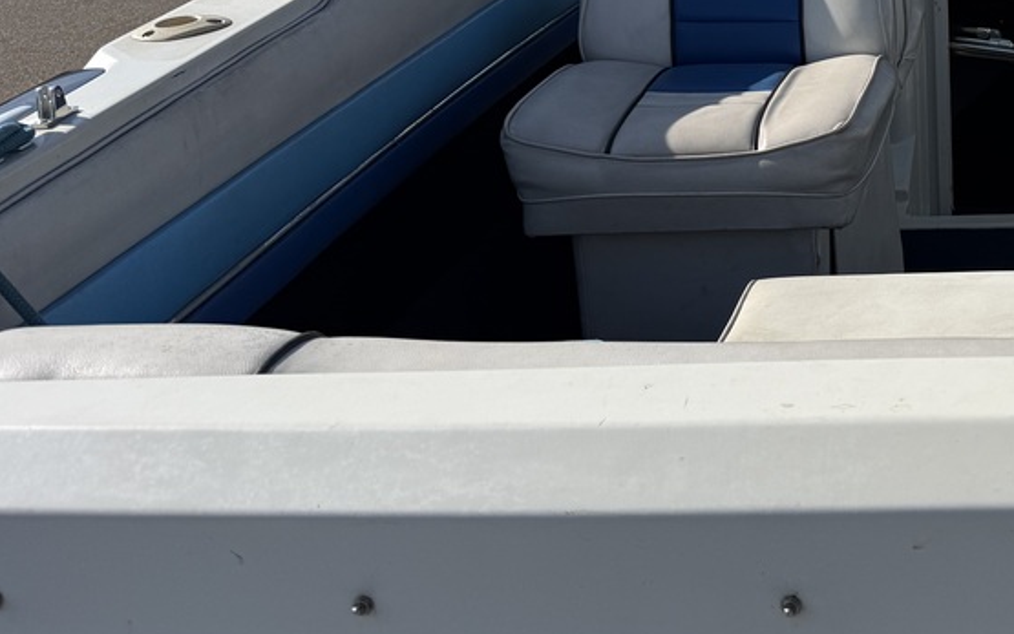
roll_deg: +0.2
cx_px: 1034
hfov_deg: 33.5
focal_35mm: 55
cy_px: 22
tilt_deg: -12.1
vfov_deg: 22.8
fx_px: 1520
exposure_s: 1/6711
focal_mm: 6.76
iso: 80
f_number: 1.78
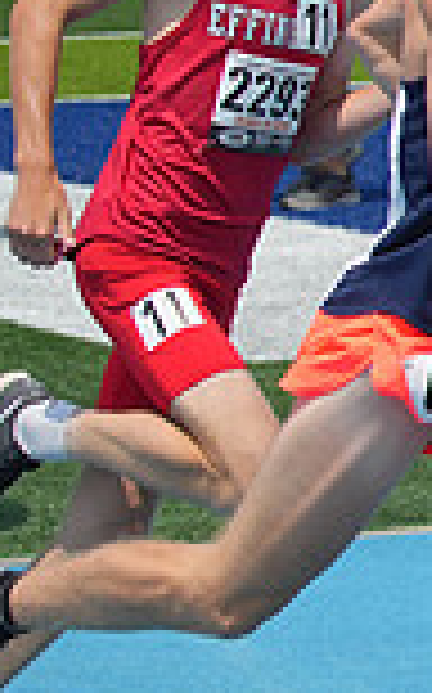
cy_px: 299
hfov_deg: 3.4
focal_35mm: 383
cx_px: 1242
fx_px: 7228
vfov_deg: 5.5
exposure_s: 1/3200
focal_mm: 100
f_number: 5.6
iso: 400
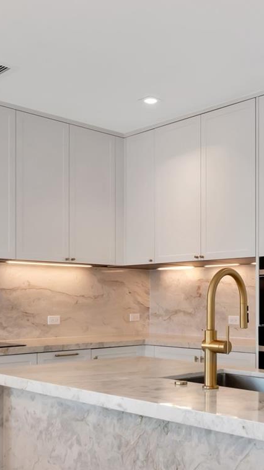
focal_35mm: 43
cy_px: 319
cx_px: 186
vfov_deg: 46.4
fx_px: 537
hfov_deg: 27.4
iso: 800
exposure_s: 1/15
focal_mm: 13
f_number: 14
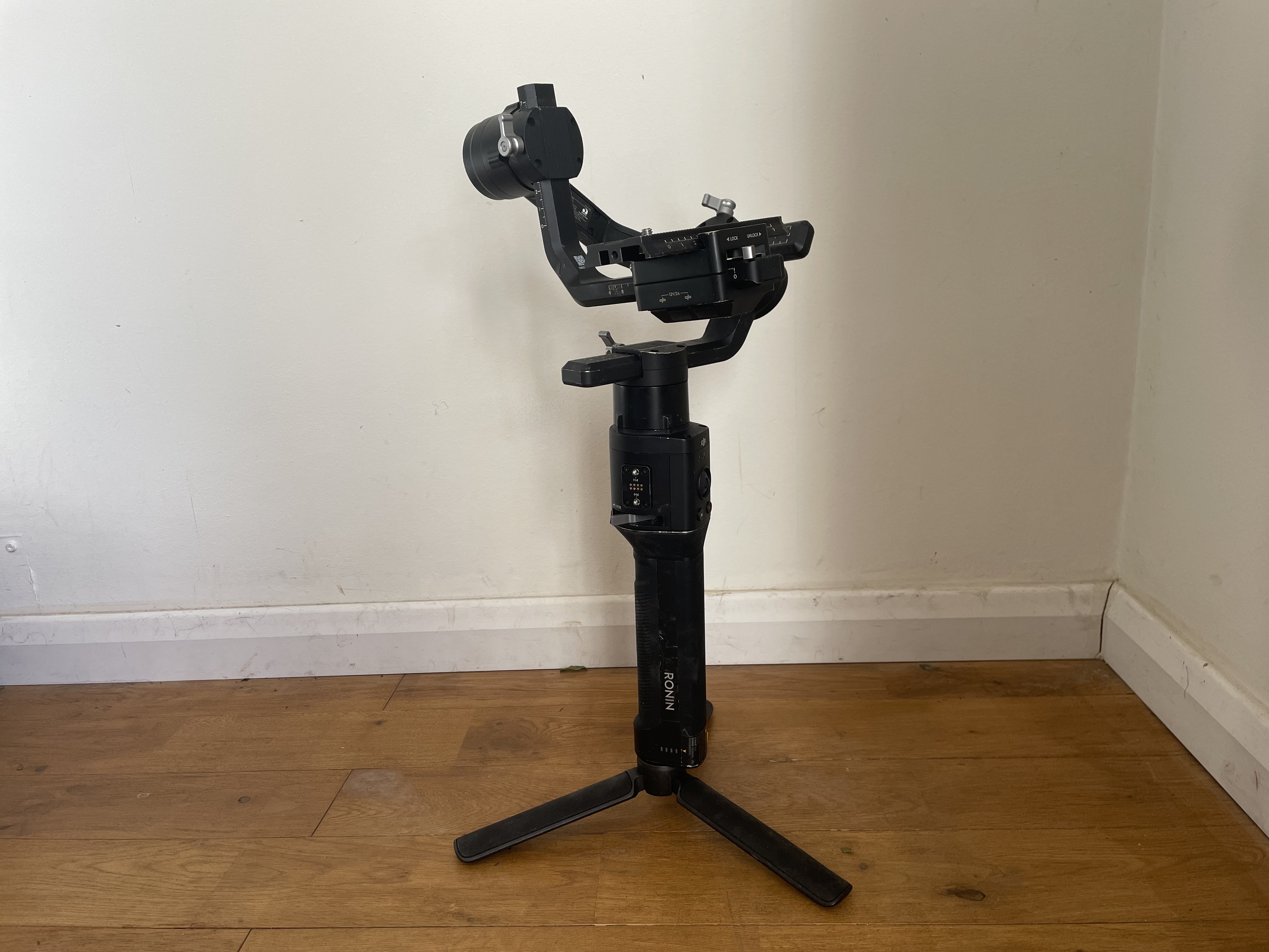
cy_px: 476
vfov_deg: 53.1
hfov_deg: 67.3
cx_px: 634
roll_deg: +3.9
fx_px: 953
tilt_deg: -15.1
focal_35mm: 26
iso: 64
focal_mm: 4.2
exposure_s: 1/121
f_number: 1.6
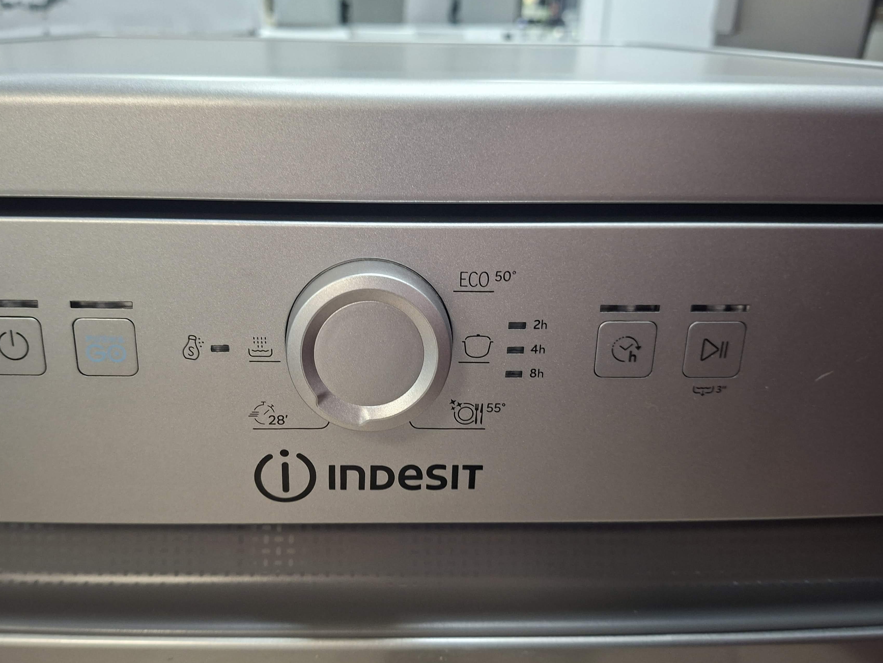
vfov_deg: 51.3
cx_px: 390
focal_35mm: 27
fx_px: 689
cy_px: 353
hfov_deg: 65.1
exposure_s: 1/50
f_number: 1.8
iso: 320
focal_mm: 5.54
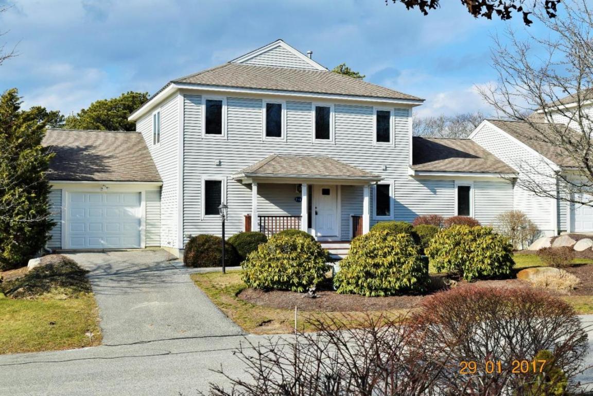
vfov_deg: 29.9
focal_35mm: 45
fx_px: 741
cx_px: 296
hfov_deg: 43.6
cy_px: 198
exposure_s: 1/500
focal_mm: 30
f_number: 11
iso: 200
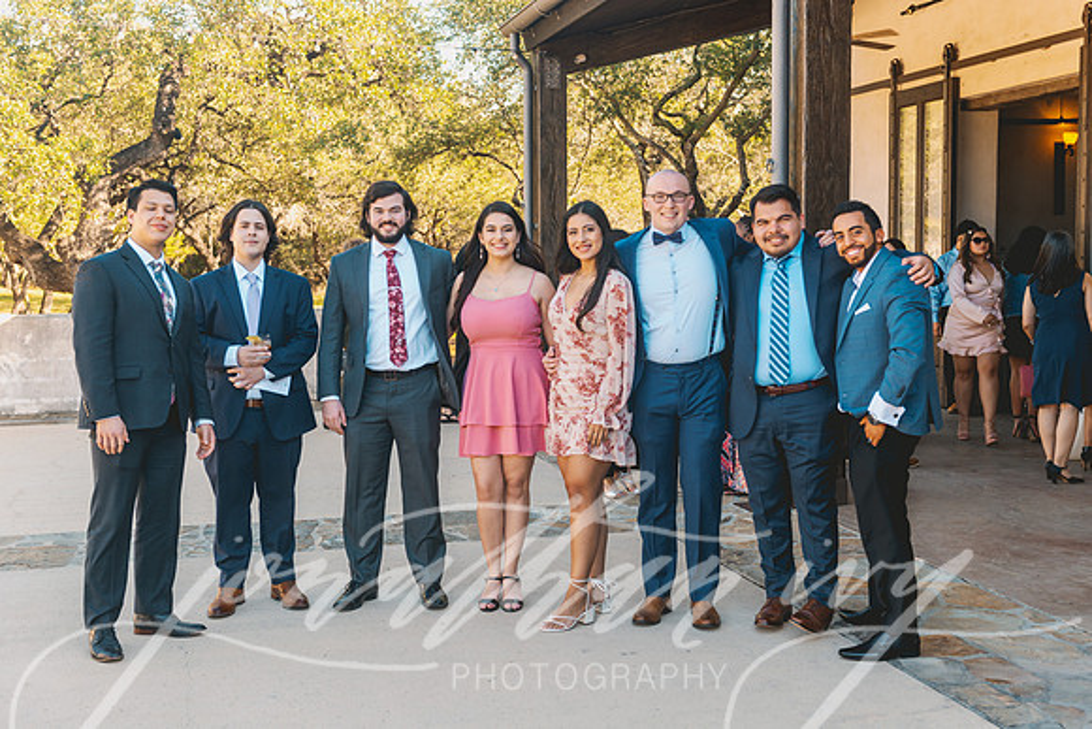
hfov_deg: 44.5
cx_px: 546
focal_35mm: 44
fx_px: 1335
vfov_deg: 30.5
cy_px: 364
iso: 200
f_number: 4
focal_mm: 44
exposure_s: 1/160
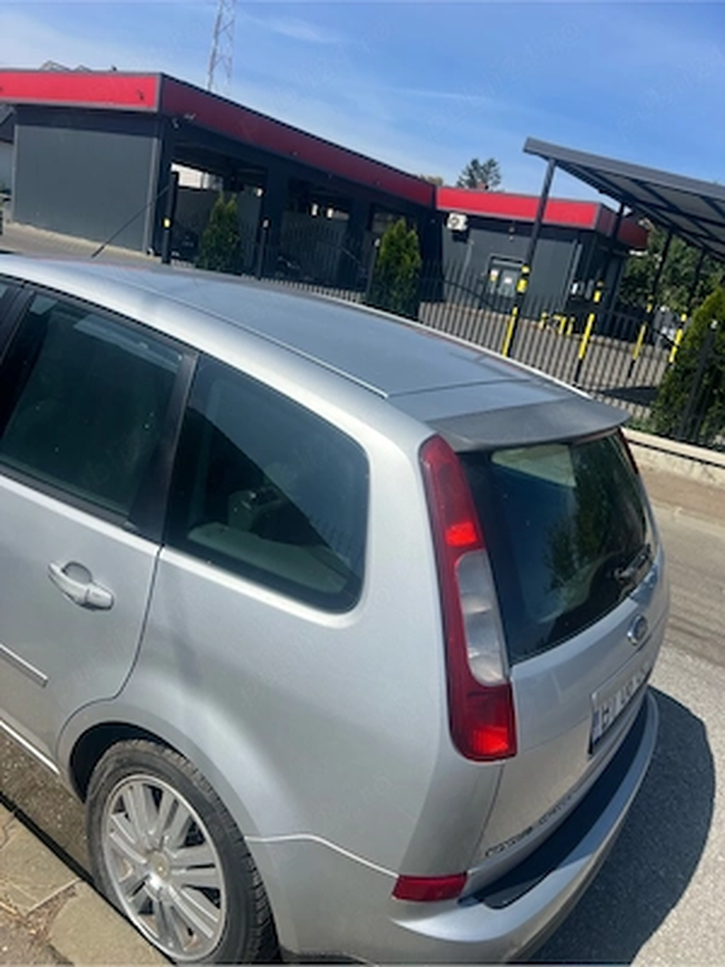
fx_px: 726
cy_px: 484
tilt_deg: -16.4
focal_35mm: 26
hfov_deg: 53.1
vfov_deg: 67.3
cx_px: 362
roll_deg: -10.2
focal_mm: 5.7
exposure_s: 1/6211
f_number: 1.5
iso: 50
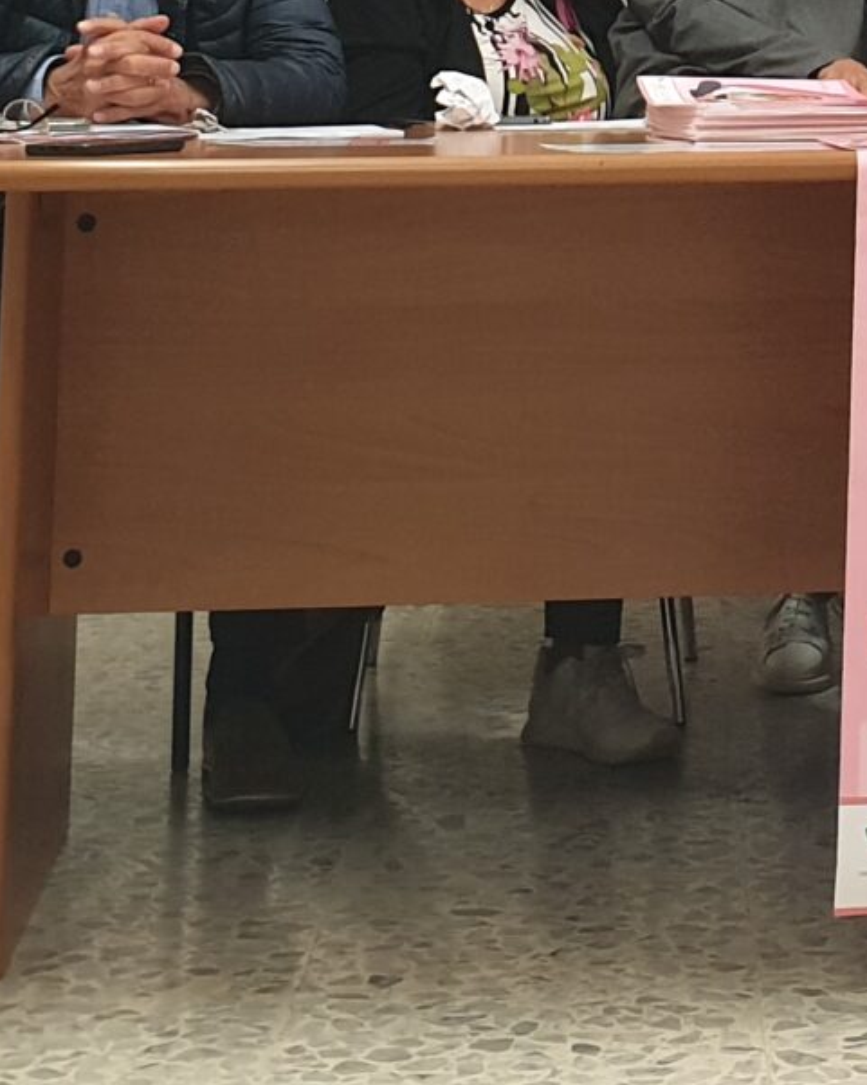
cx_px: 1053
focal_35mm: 108
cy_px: -497
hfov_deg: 13.8
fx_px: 3467
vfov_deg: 16.4
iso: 200
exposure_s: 1/50
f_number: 2.4
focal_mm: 4.3
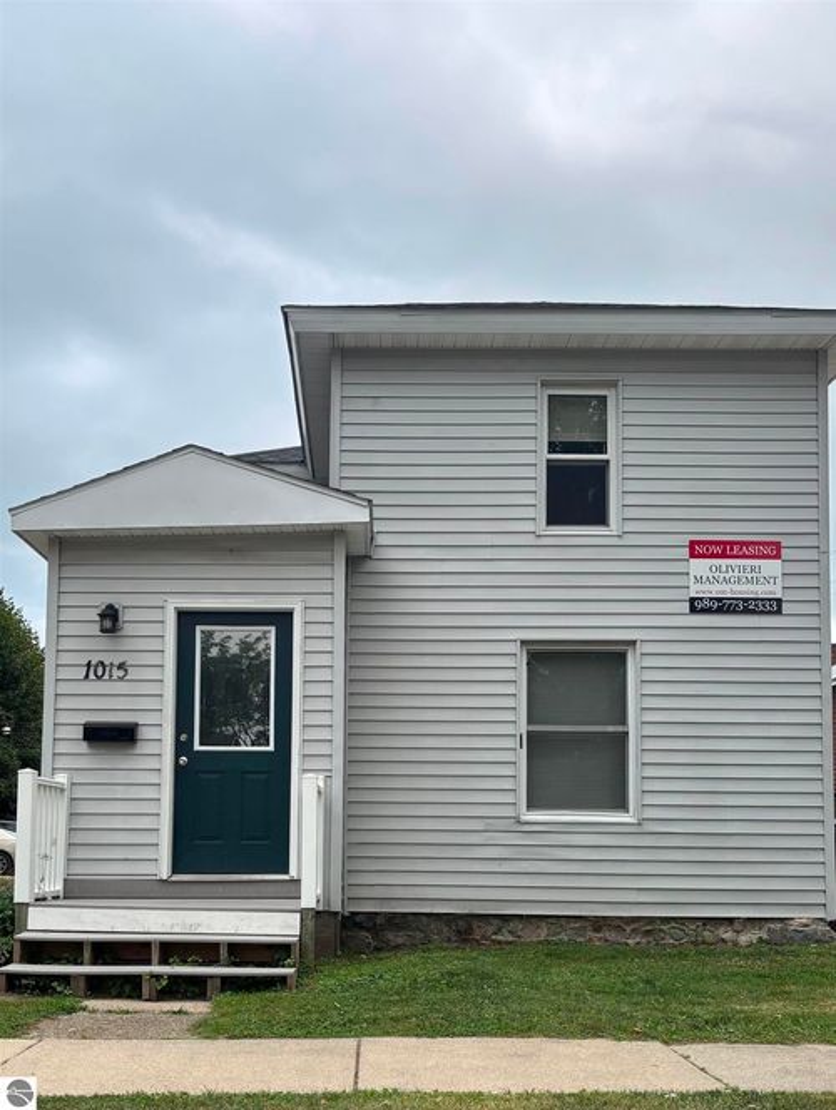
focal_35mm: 26
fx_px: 835
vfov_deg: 67.2
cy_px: 555
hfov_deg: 53.2
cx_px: 418
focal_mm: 5.96
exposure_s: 1/742
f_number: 1.6
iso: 50
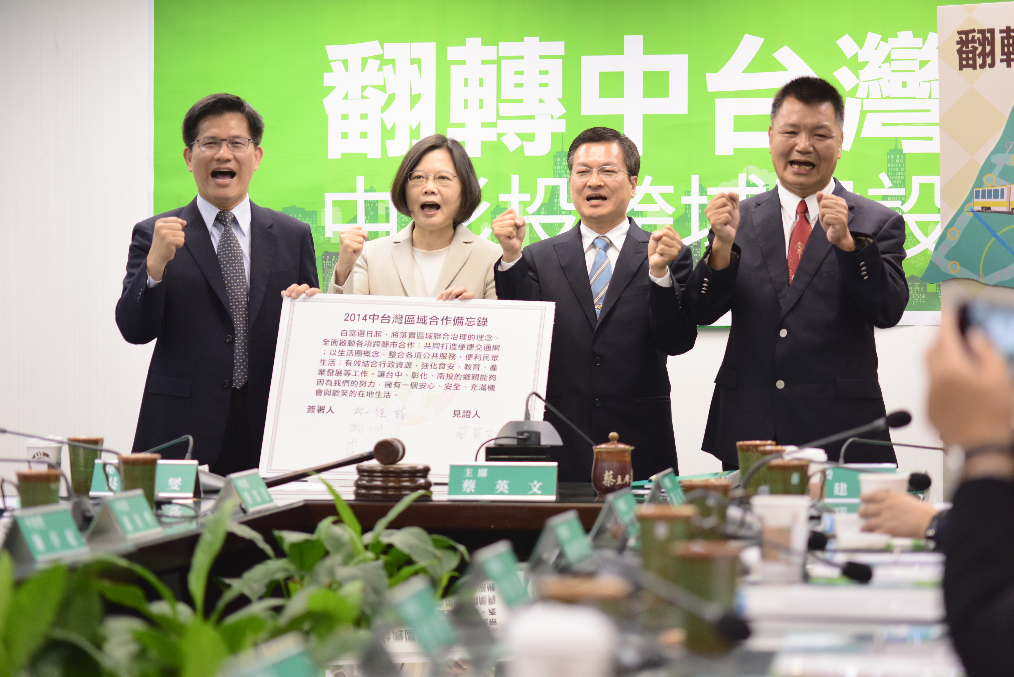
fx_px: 2958
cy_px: 338
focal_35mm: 105
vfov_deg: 13.1
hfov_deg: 19.5
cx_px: 507
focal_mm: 105
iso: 1600
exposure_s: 1/320
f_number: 3.5
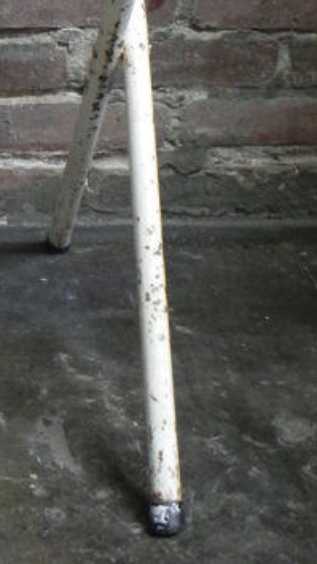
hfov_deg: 12.8
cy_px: -29
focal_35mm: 91
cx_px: -100
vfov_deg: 22.3
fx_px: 1360
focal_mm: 6.6
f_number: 3.2
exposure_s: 1/15
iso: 400
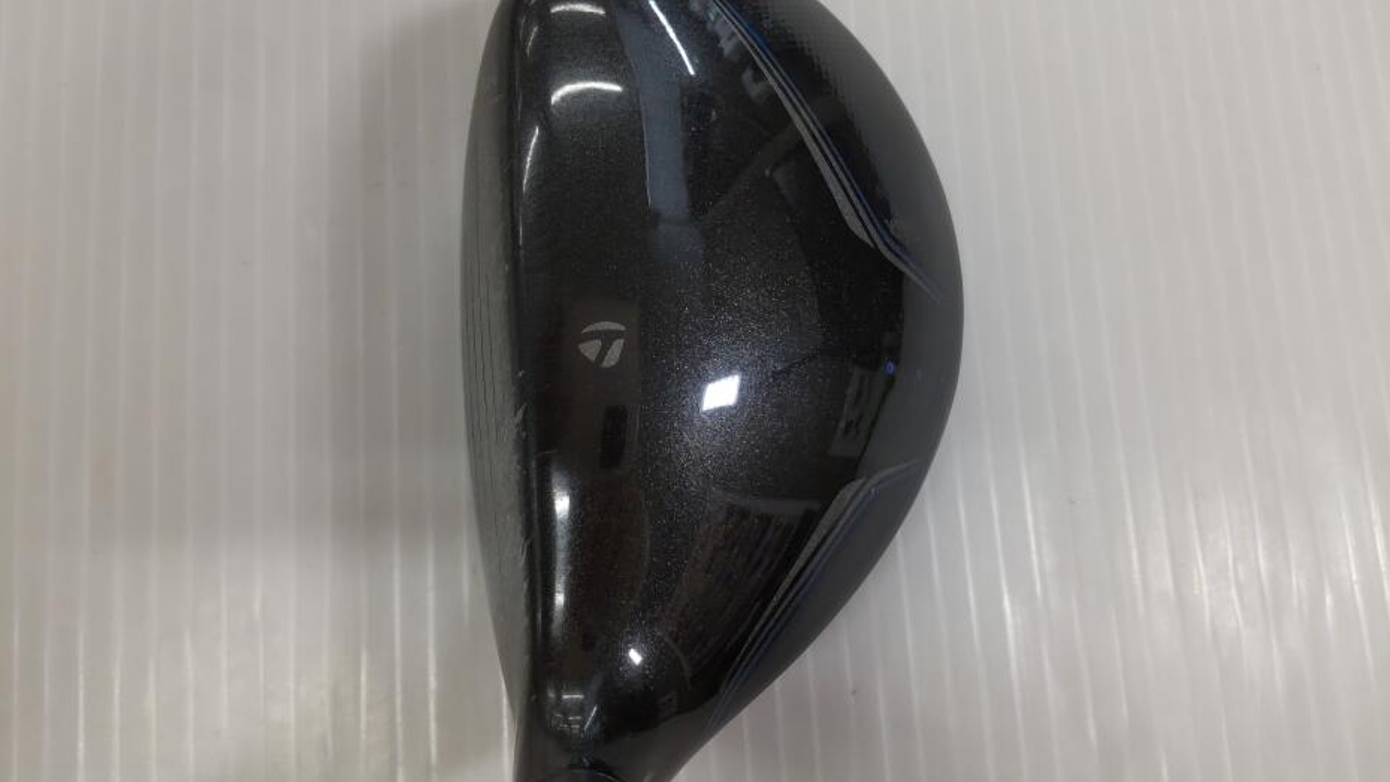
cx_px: 689
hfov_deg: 69.9
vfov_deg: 42.9
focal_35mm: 27
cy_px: 393
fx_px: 995
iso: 88
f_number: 2
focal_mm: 3.43
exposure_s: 1/60
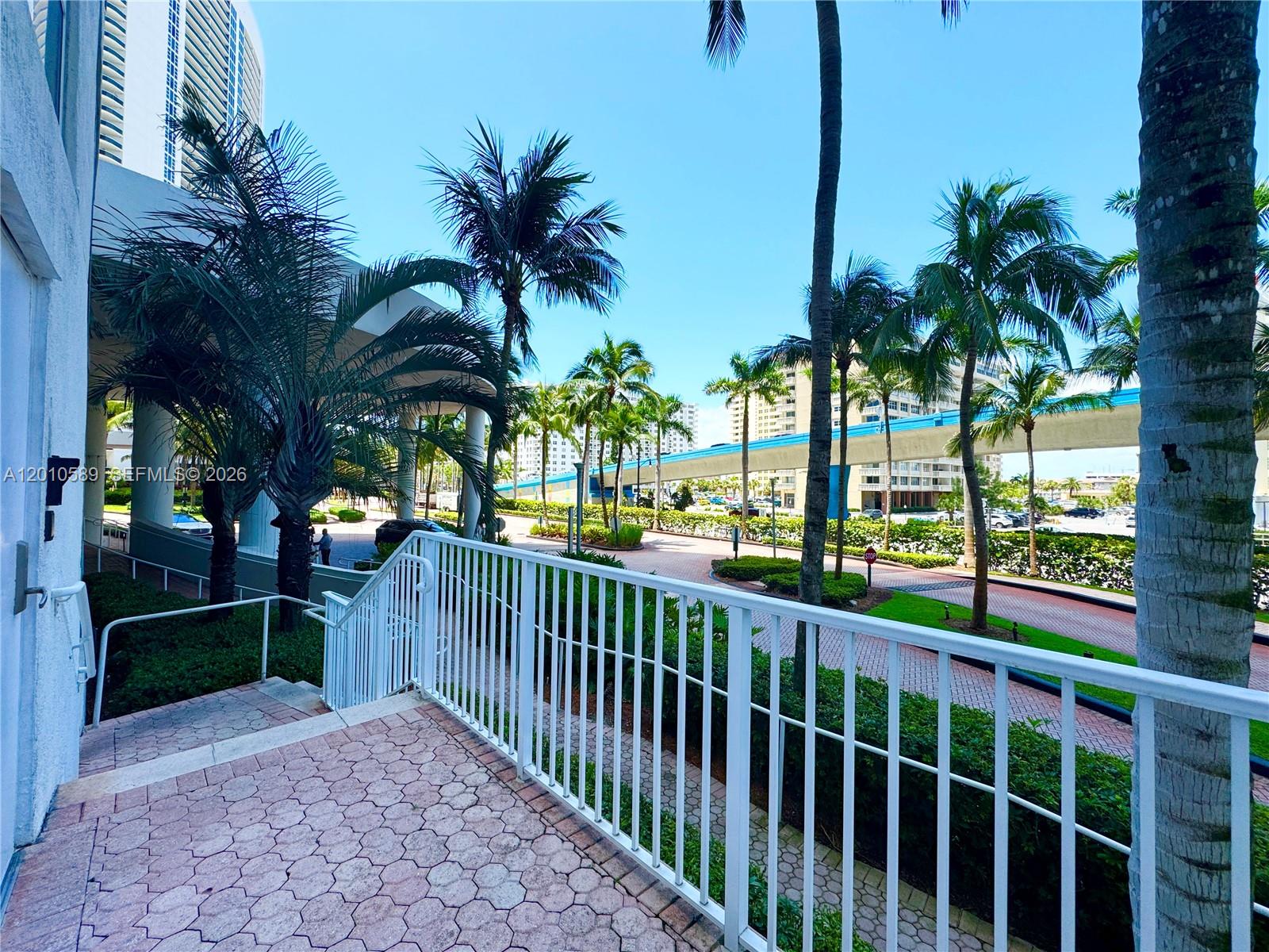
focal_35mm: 14
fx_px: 513
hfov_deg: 102.1
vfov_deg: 85.7
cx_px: 634
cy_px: 476
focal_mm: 2.22
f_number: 2.2
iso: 40
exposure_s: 1/910
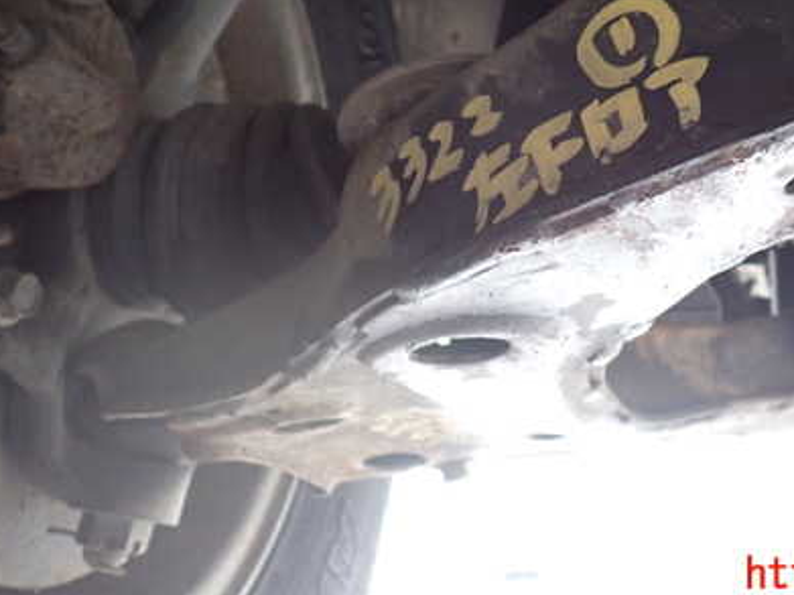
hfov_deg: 40.1
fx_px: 1055
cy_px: 144
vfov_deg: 30.9
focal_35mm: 46
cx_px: 595
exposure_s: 1/30
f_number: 2.3
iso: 320
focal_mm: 5.4
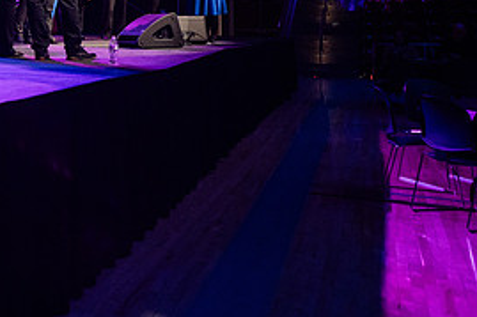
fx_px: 702
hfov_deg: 33.4
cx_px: -28
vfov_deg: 24.3
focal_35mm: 53
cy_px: -2
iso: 8000
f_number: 2.8
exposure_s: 1/320
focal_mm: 24
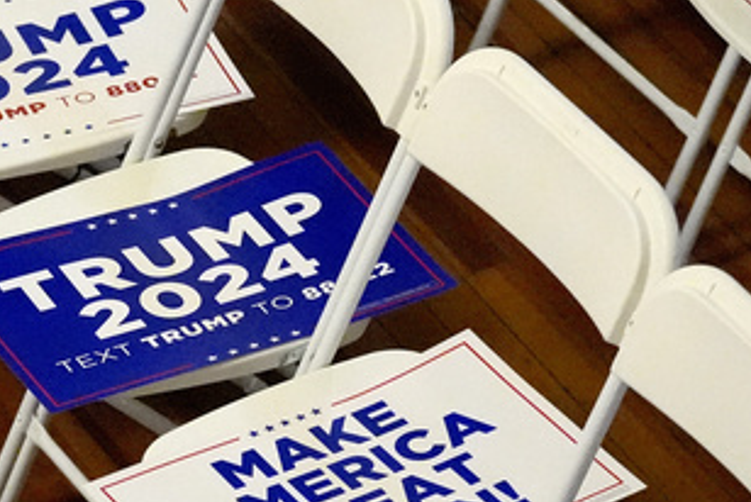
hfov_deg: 6.3
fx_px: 6870
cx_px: 168
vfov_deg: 4.2
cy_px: 284
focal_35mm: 329
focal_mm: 99
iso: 10000
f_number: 2.8
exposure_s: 1/640
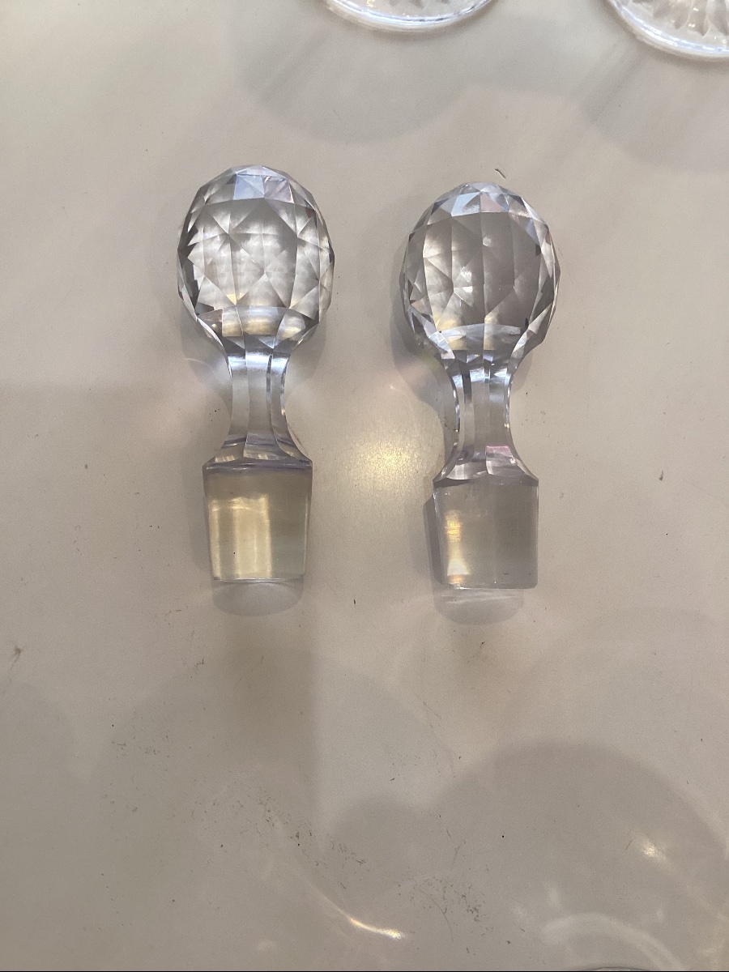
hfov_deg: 45.4
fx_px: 870
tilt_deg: -76.2
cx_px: 364
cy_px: 486
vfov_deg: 58.4
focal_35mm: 31
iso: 80
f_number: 2.4
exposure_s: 1/50
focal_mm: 3.3
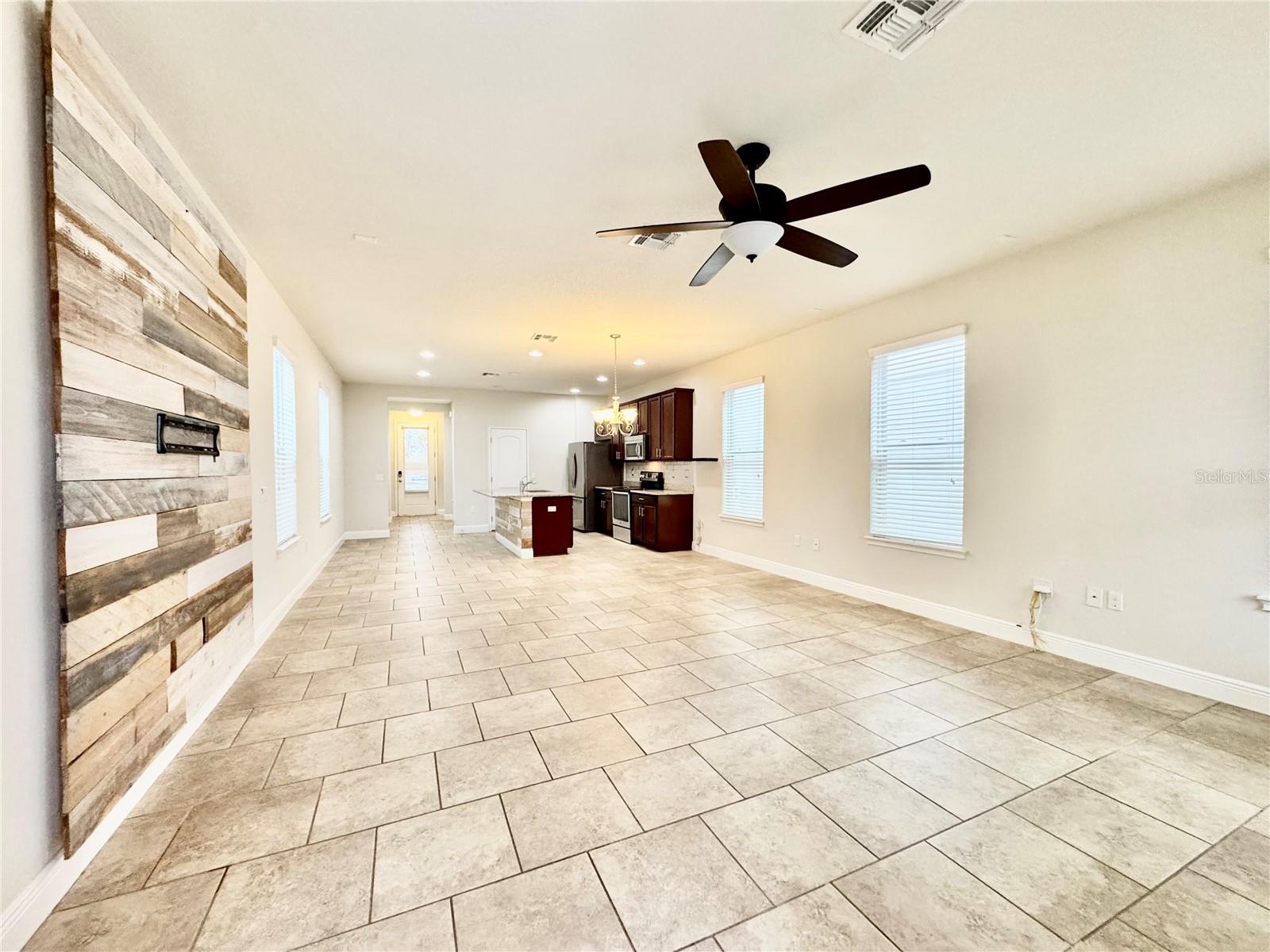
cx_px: 635
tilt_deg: -0.8
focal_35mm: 14
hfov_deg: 102.1
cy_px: 476
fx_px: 514
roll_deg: +0.0
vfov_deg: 85.7
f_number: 2.2
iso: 250
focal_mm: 2.22
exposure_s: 1/120
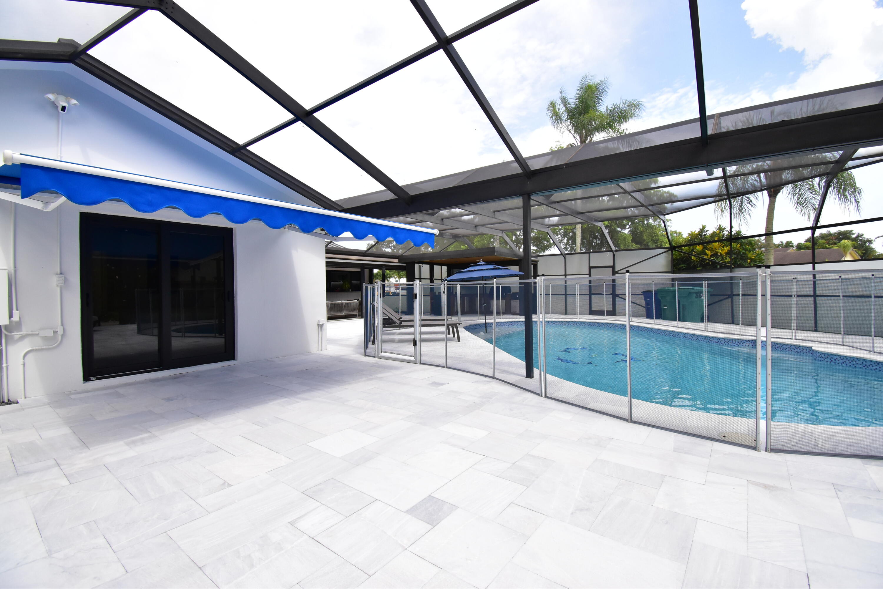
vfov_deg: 77.3
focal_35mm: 15
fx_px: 368
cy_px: 294
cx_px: 442
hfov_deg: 100.4
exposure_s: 1/1000
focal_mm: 10
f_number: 5.6
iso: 1000
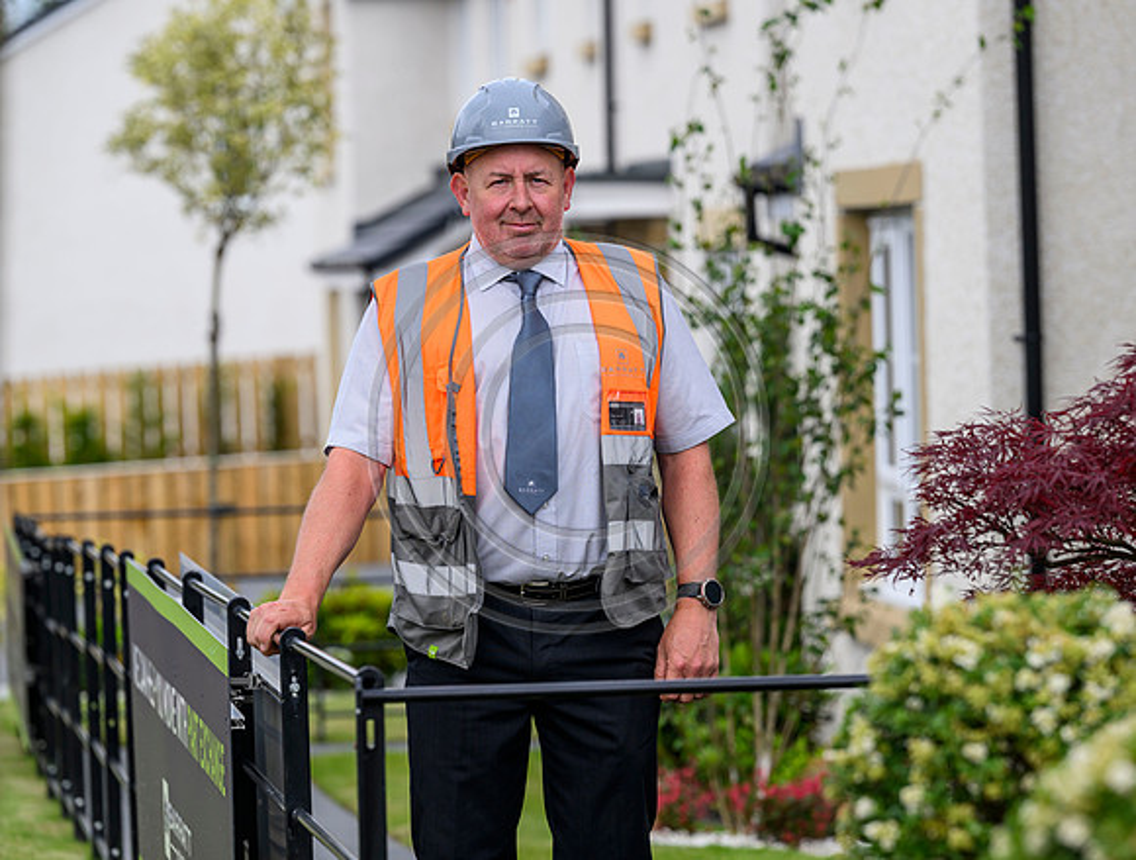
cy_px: 430
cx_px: 597
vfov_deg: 8.4
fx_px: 5835
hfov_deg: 11.1
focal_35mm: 177
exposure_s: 1/400
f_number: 4.5
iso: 200
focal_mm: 160
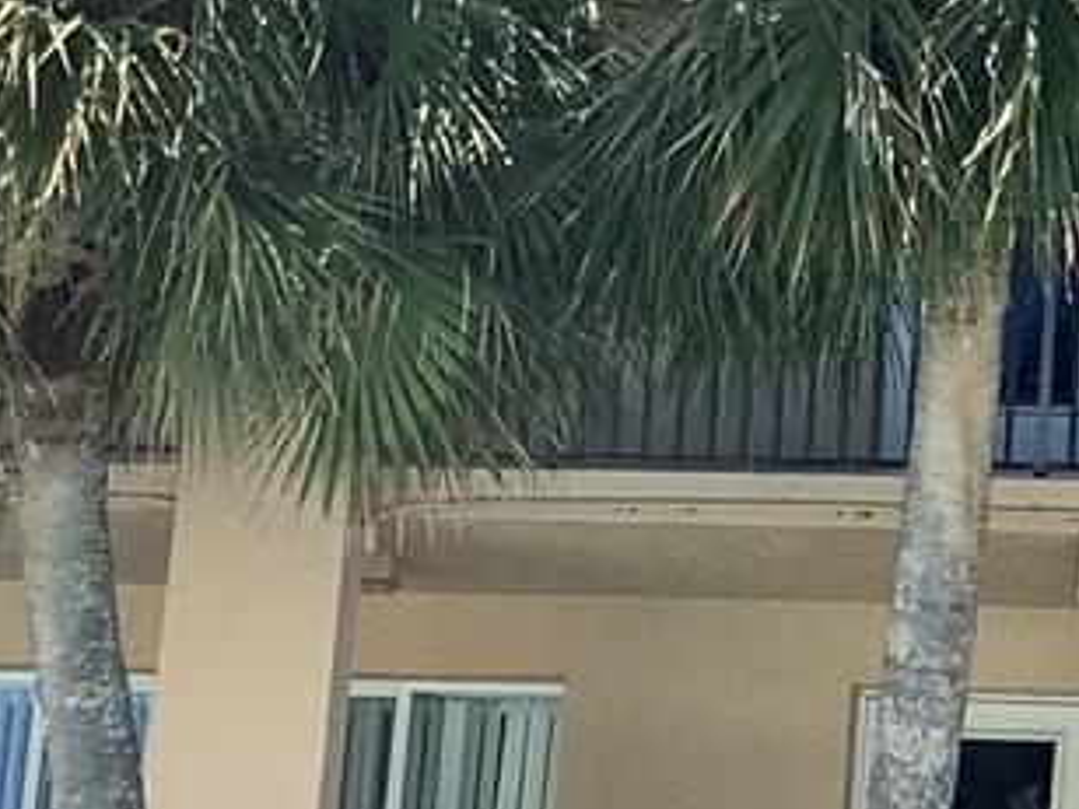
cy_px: 389
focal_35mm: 161
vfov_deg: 9.2
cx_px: 1482
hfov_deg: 11.9
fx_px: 5018
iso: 25
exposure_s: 1/460
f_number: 2.4
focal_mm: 3.3
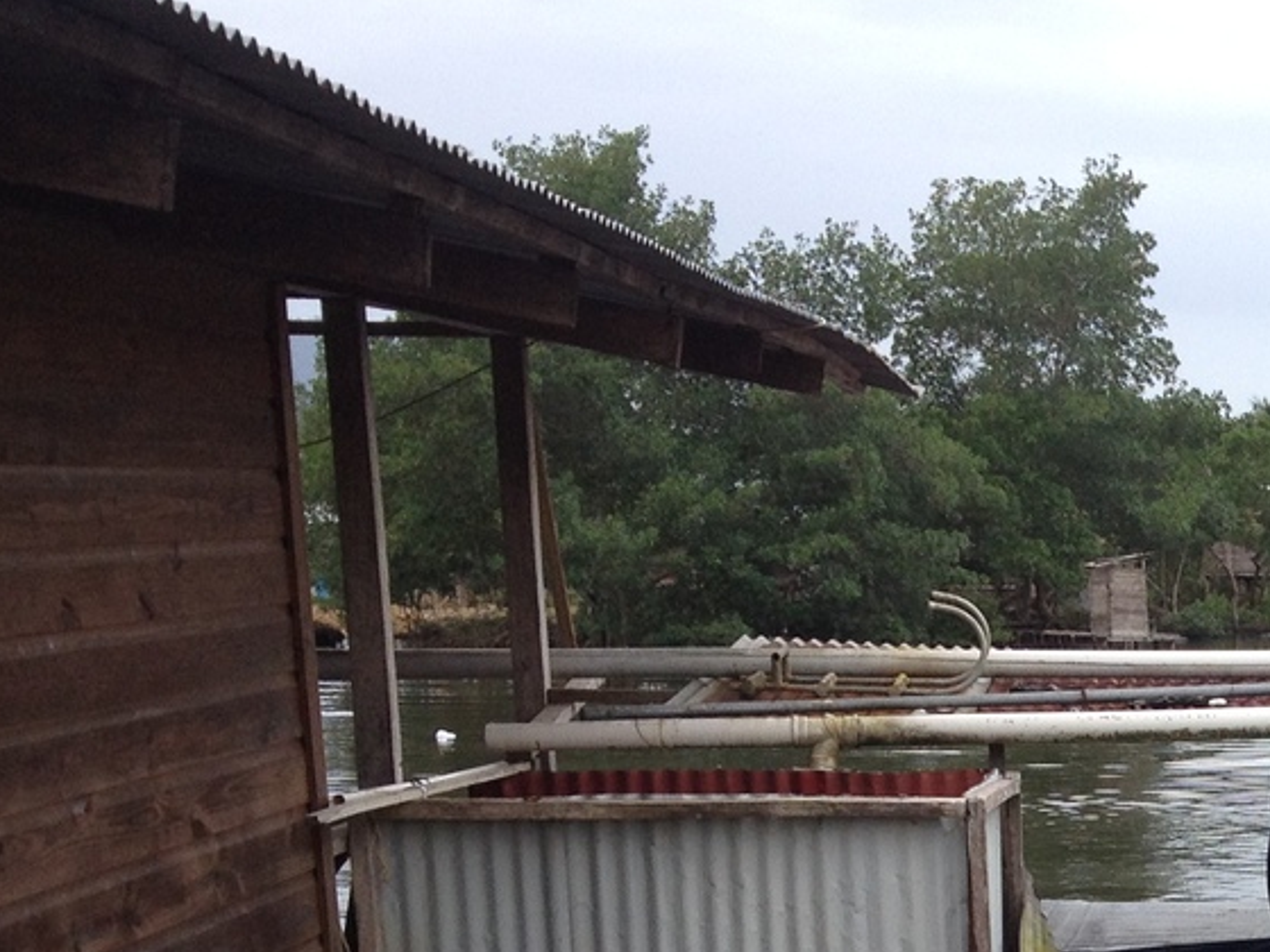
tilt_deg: -13.9
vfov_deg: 14.3
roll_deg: +1.2
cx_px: 1755
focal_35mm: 100
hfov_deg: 18.0
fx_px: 3669
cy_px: 1190
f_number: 2.4
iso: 50
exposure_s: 1/657
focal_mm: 4.28
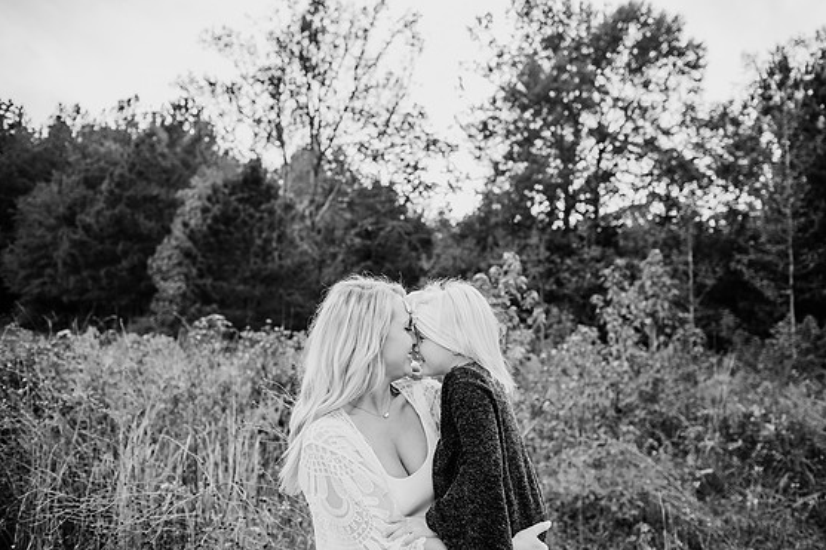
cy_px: 269
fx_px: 573
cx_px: 427
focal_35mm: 25
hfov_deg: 71.5
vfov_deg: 51.3
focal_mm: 24
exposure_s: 1/1250
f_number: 2.5
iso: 200
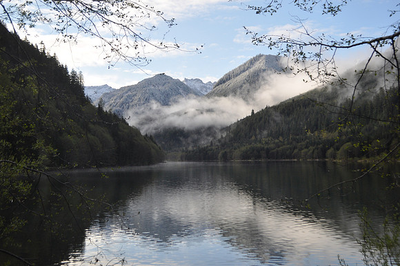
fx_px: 533
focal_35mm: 48
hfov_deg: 41.2
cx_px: 200
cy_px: 133
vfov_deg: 28.0
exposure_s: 1/1250
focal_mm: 32
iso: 400
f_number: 4.8
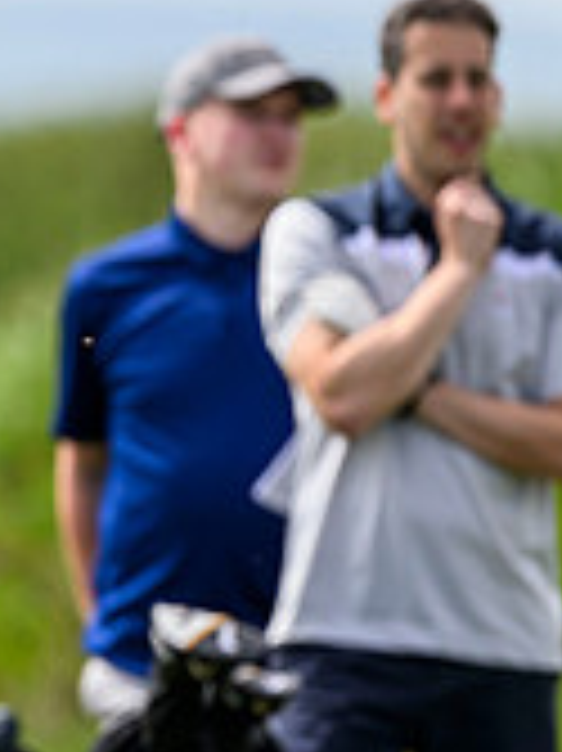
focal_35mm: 1338
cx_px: -629
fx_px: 29001
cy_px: 196
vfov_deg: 1.5
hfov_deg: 1.1
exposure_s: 1/2500
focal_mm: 400
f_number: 4
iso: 500
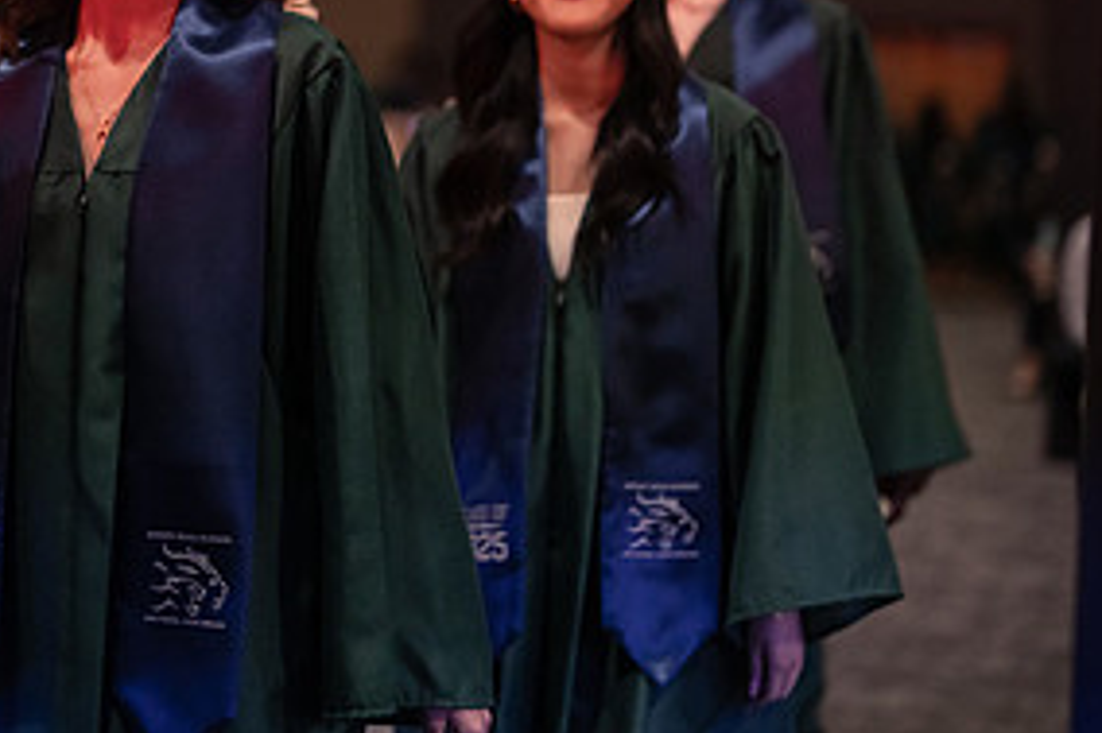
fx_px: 3396
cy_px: 31
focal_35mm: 111
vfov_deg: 12.2
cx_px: 291
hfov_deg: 18.3
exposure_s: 1/500
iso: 1250
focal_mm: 50
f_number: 1.2
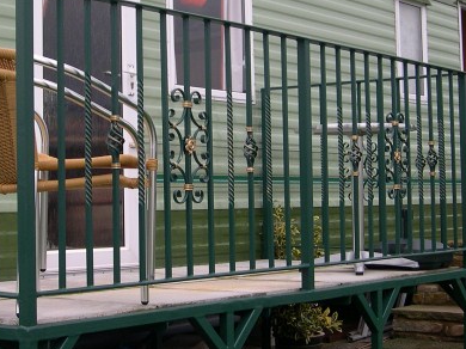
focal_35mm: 78
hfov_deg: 24.9
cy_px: 140
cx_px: 154
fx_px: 1049
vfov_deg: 18.9
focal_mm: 8
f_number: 2.8
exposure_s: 1/154
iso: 100
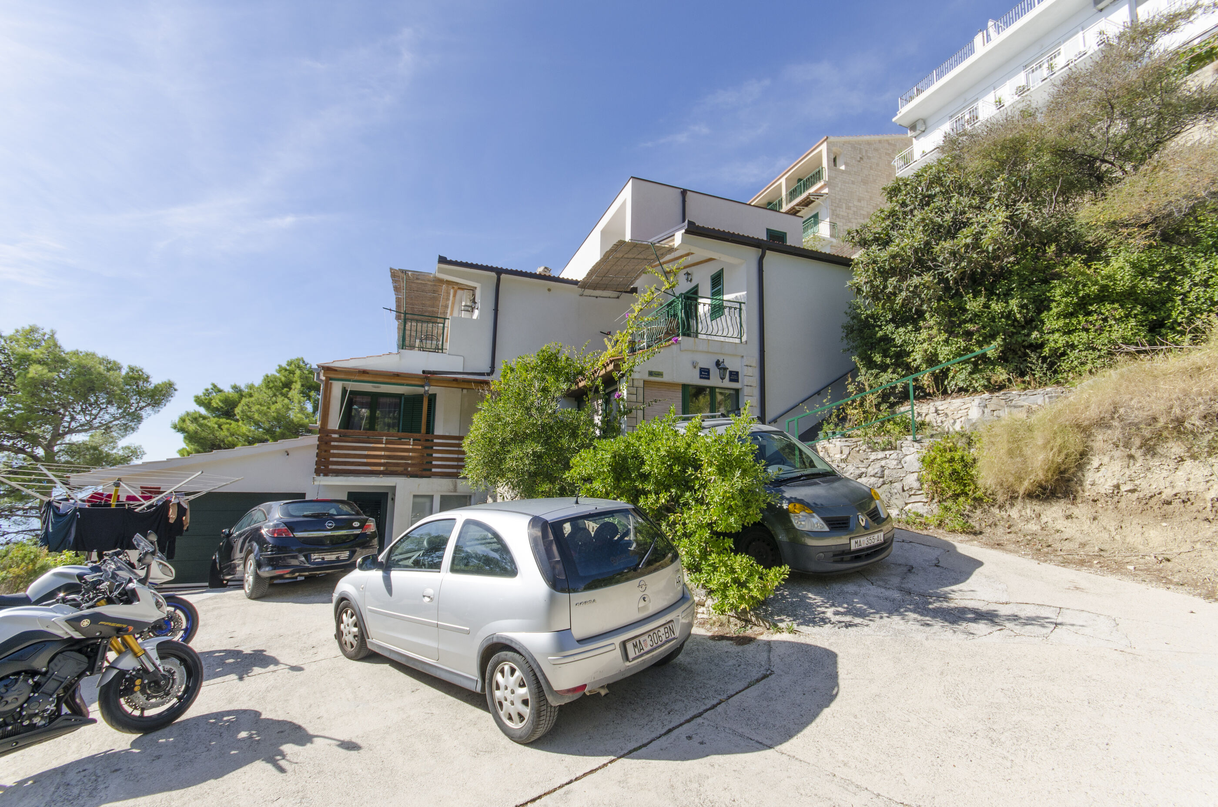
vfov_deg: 77.1
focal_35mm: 15
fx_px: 506
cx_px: 609
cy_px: 404
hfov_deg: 100.5
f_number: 8
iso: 100
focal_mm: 10
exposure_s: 1/250
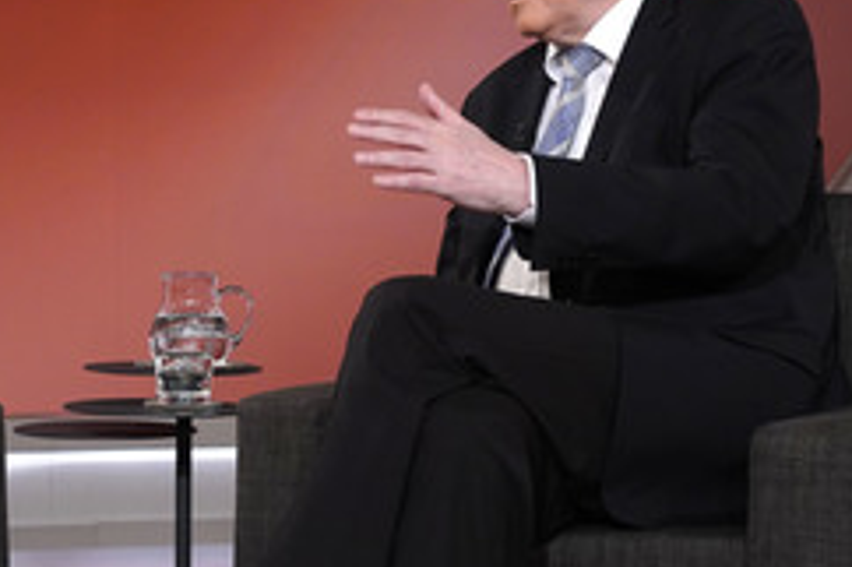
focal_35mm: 93
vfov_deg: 14.6
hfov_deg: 21.6
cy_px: 166
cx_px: 132
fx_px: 2199
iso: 1600
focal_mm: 50
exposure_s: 1/125
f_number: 5.6
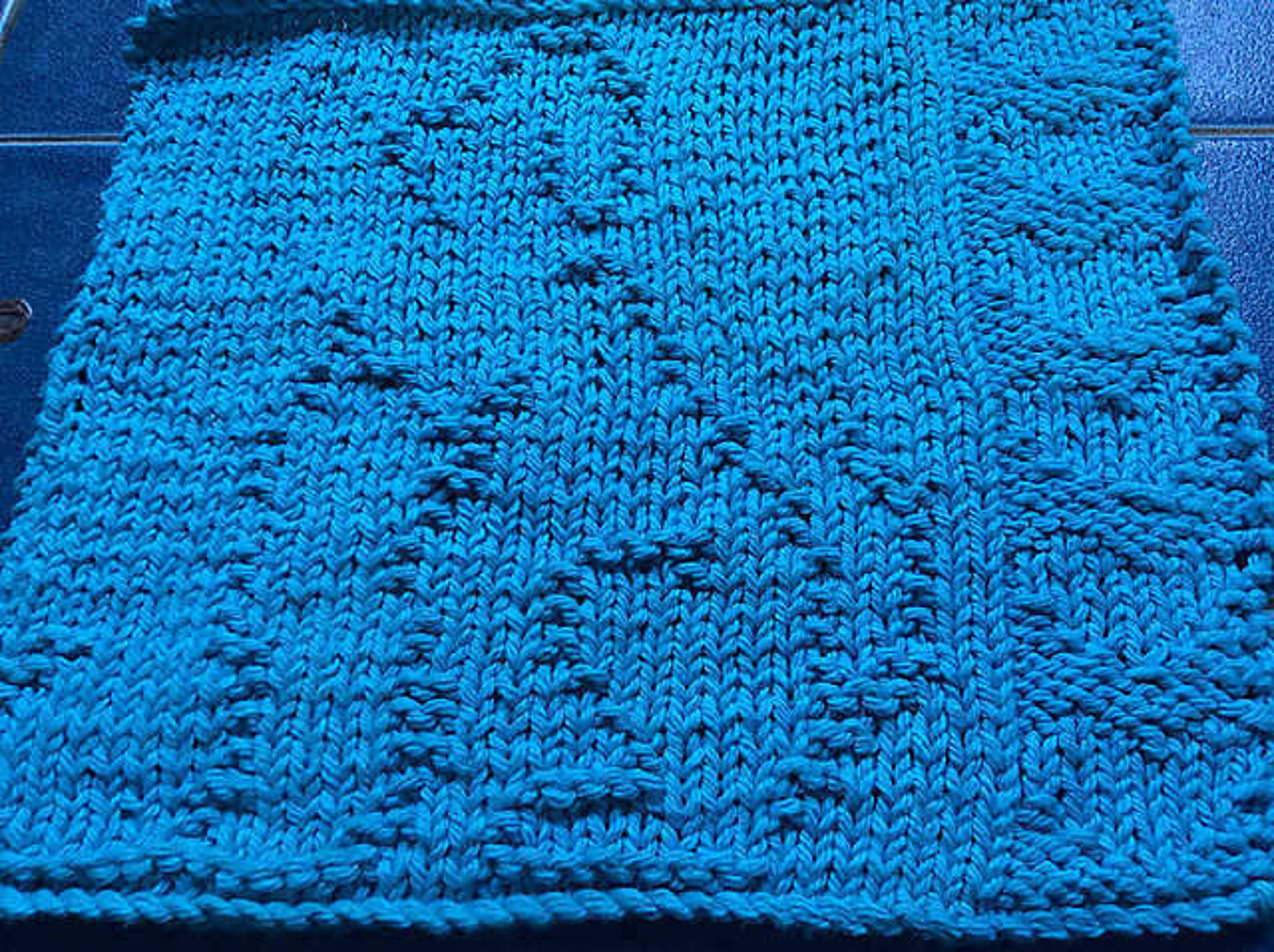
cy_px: 476
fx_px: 1176
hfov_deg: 56.9
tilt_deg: -64.4
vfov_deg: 44.1
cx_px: 637
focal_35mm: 32
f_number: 2.4
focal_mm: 3.3
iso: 160
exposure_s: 1/24
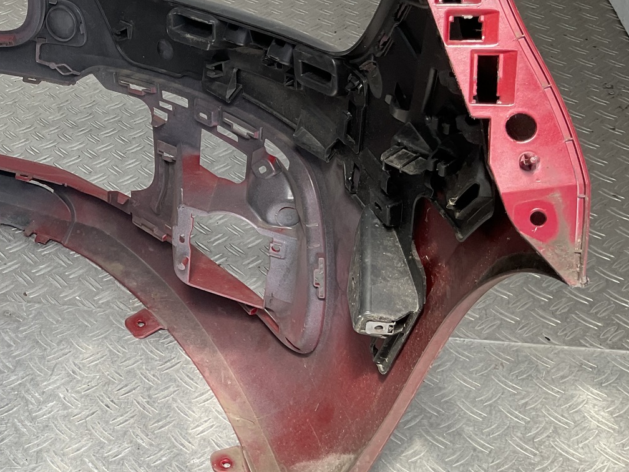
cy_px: 142
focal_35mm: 58
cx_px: 21
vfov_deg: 25.0
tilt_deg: -31.8
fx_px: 1054
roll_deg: +2.3
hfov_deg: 31.1
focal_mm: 3
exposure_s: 1/206
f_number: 1.8
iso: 16
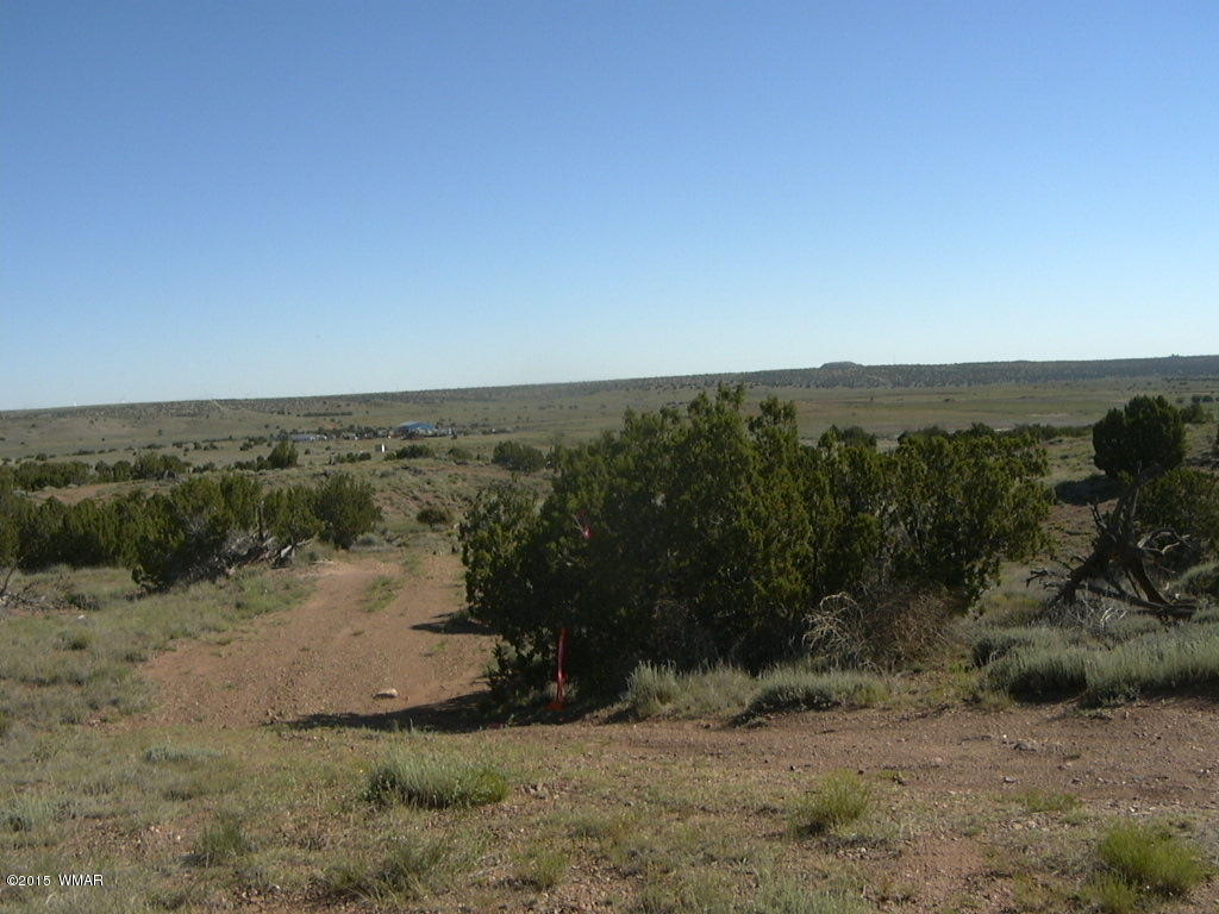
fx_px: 1233
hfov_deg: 52.6
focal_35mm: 35
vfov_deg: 40.7
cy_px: 457
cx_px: 610
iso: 100
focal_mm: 5.4
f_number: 8
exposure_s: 1/224
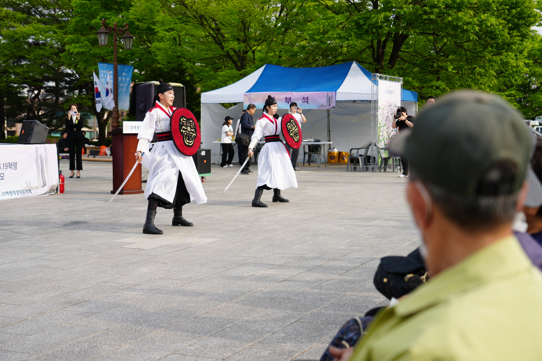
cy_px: 180
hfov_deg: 36.9
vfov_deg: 25.1
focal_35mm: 54
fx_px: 813
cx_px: 271
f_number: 4
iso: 100
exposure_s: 1/320
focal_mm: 54
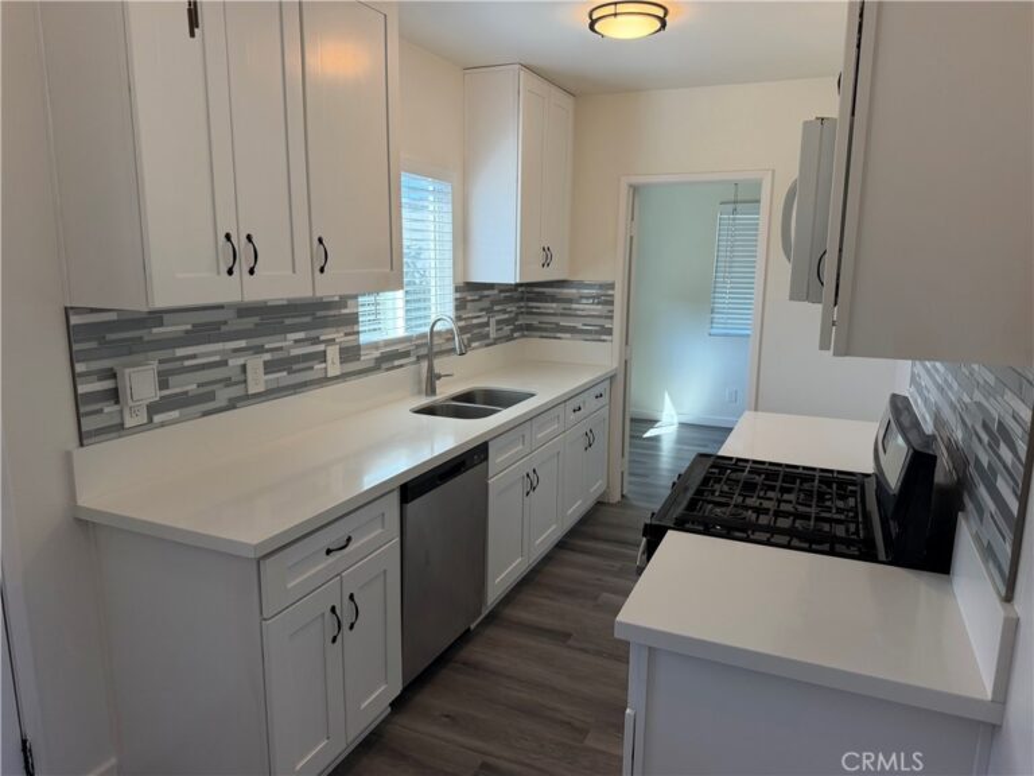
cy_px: 388
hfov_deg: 71.6
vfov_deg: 56.8
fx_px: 717
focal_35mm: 24
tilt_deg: -11.2
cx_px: 517
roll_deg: -0.3
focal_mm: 6.76
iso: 160
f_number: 1.78
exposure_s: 1/224
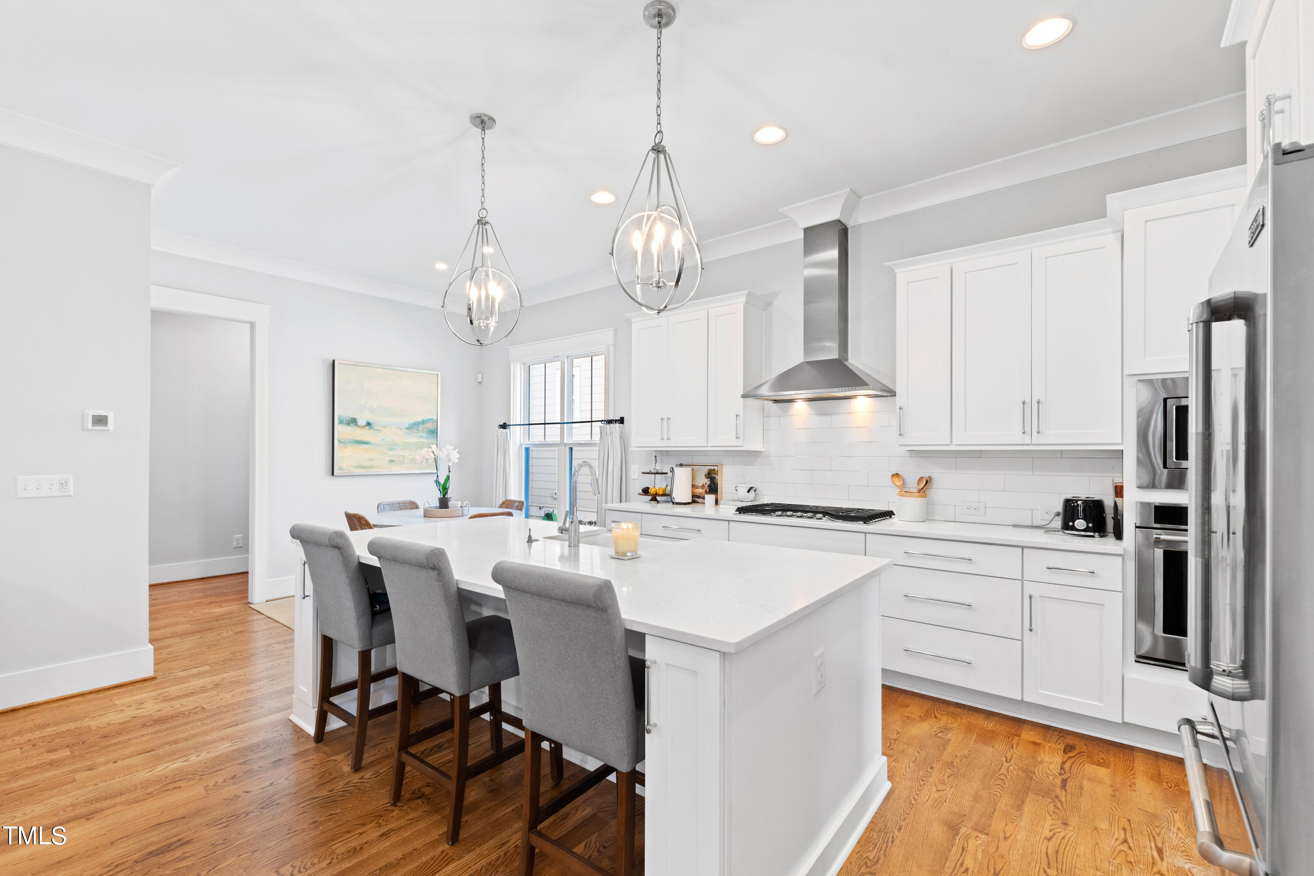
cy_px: 438
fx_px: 547
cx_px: 657
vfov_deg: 77.3
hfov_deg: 100.4
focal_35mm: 15
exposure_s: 1/2
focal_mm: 10
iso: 100
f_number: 8
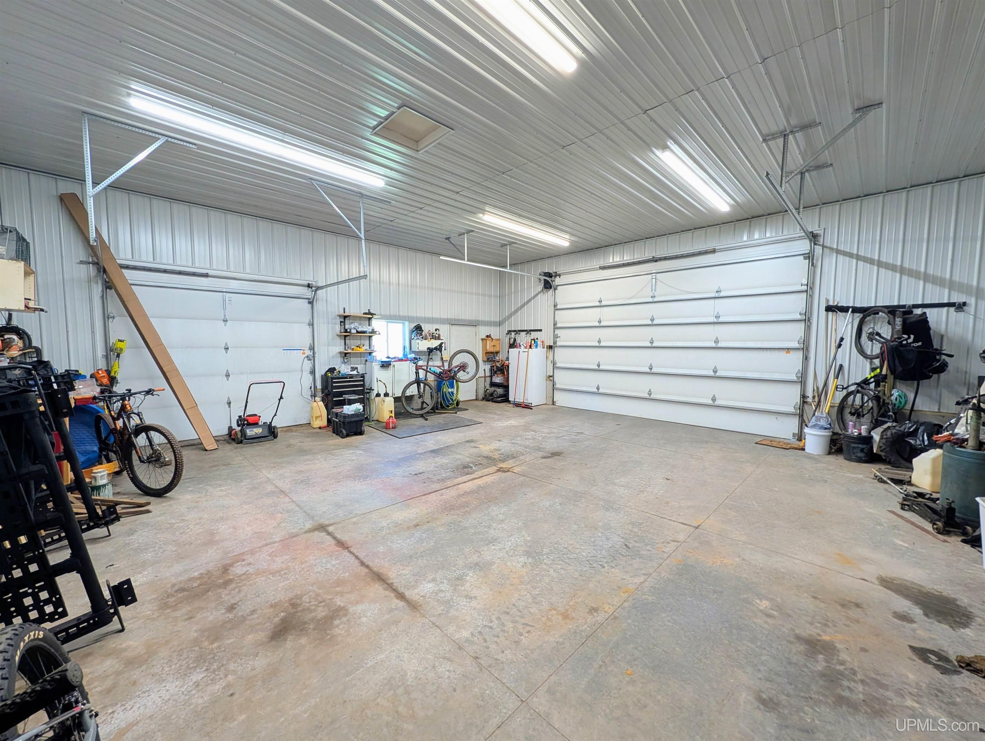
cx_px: 492
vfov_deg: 94.6
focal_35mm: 12
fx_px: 342
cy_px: 370
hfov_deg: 110.5
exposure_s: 1/60
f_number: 1.7
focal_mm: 2.02
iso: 151
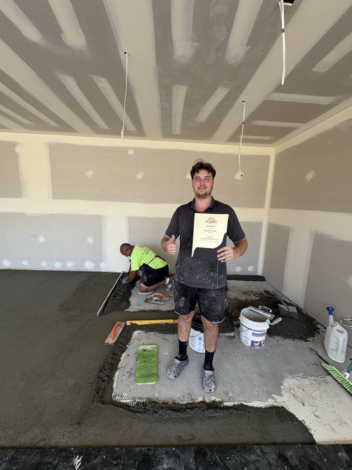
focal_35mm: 14
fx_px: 190
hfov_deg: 85.7
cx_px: 176
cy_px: 235
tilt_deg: -9.7
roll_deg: -2.3
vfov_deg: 102.1
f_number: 2.2
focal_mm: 2.22
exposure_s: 1/99
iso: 40
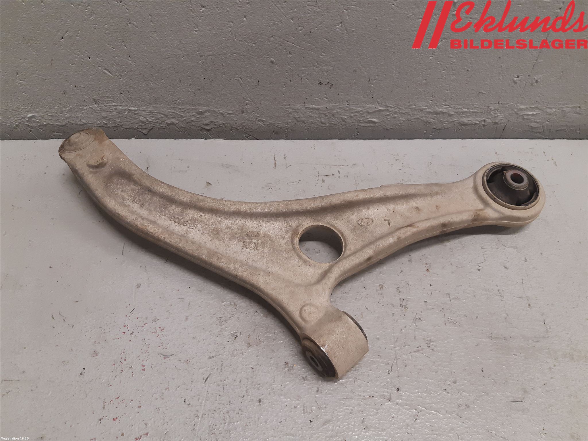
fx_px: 442
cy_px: 220
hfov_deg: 67.3
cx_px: 294
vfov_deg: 53.1
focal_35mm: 26
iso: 160
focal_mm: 3.93
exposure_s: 1/50
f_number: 1.7
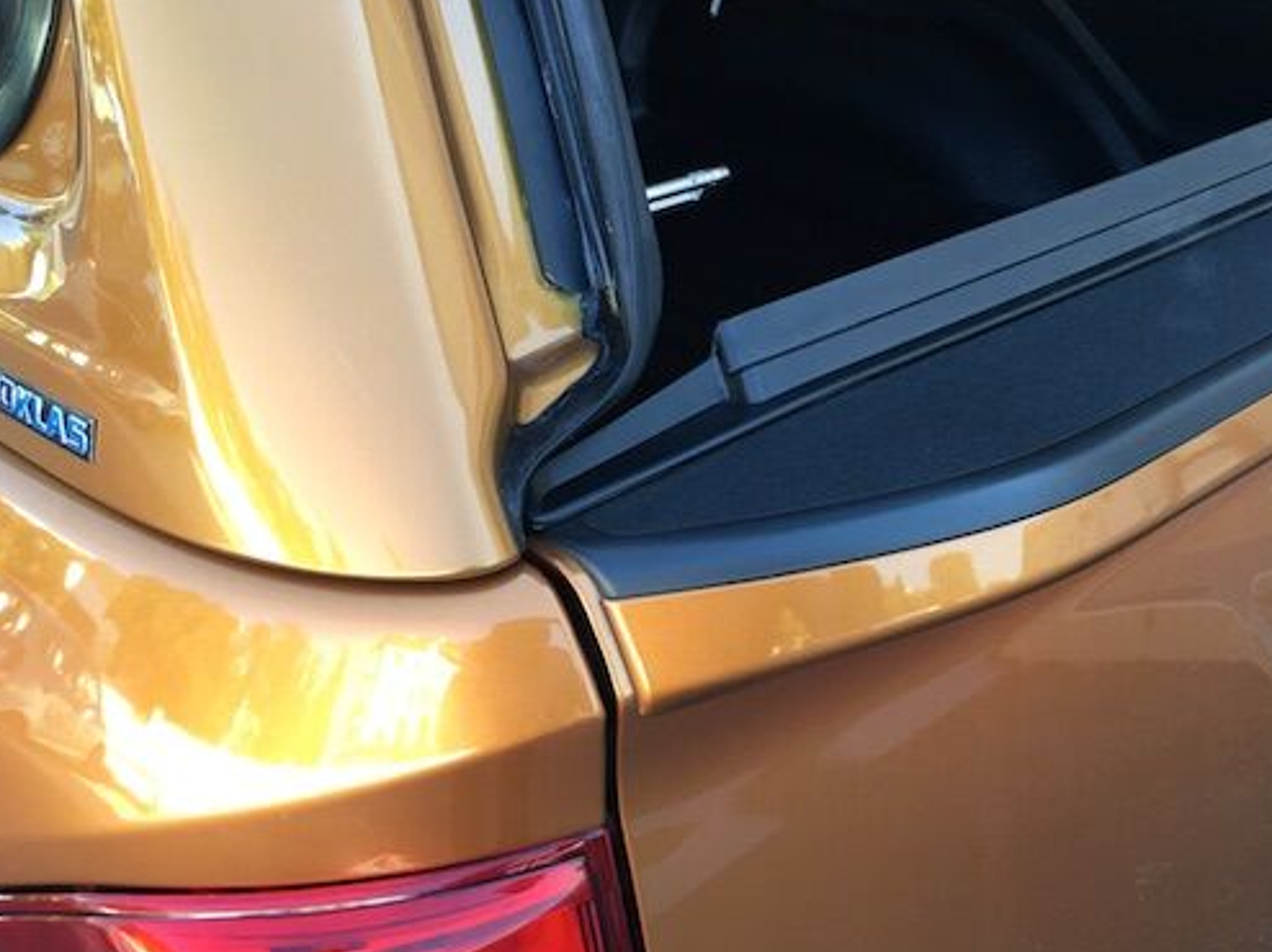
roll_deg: -4.3
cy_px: 211
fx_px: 1726
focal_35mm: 47
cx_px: 930
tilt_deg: -18.8
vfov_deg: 30.2
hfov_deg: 39.5
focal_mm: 4.15
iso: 32
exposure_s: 1/100
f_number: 2.2
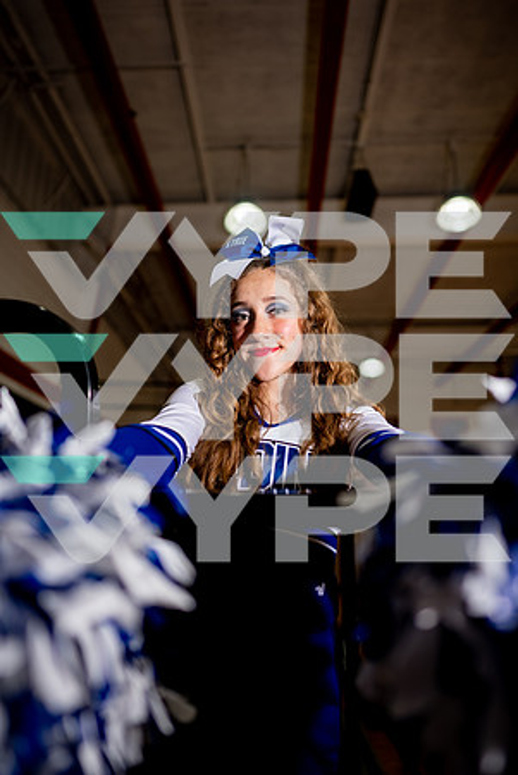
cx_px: 259
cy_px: 388
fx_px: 517
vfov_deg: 73.7
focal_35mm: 24
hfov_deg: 53.2
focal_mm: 24
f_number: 1.4
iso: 100
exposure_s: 1/640
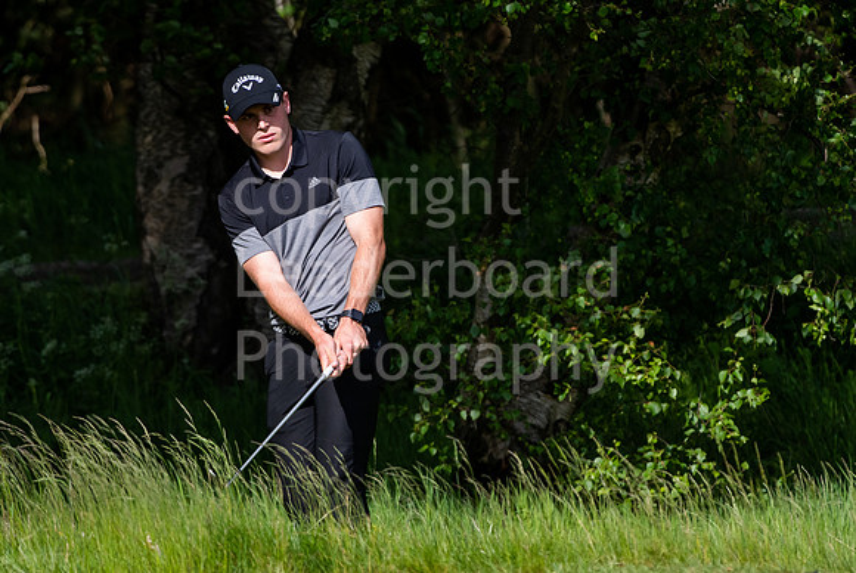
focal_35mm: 542
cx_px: 430
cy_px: 286
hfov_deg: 3.8
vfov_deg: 2.5
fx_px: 12892
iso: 800
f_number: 5.6
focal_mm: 360
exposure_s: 1/2500
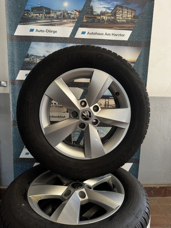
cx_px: 86
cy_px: 114
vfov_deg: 71.6
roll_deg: -1.3
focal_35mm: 24
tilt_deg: -7.6
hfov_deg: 56.8
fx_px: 158
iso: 200
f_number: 1.78
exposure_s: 1/71
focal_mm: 6.76
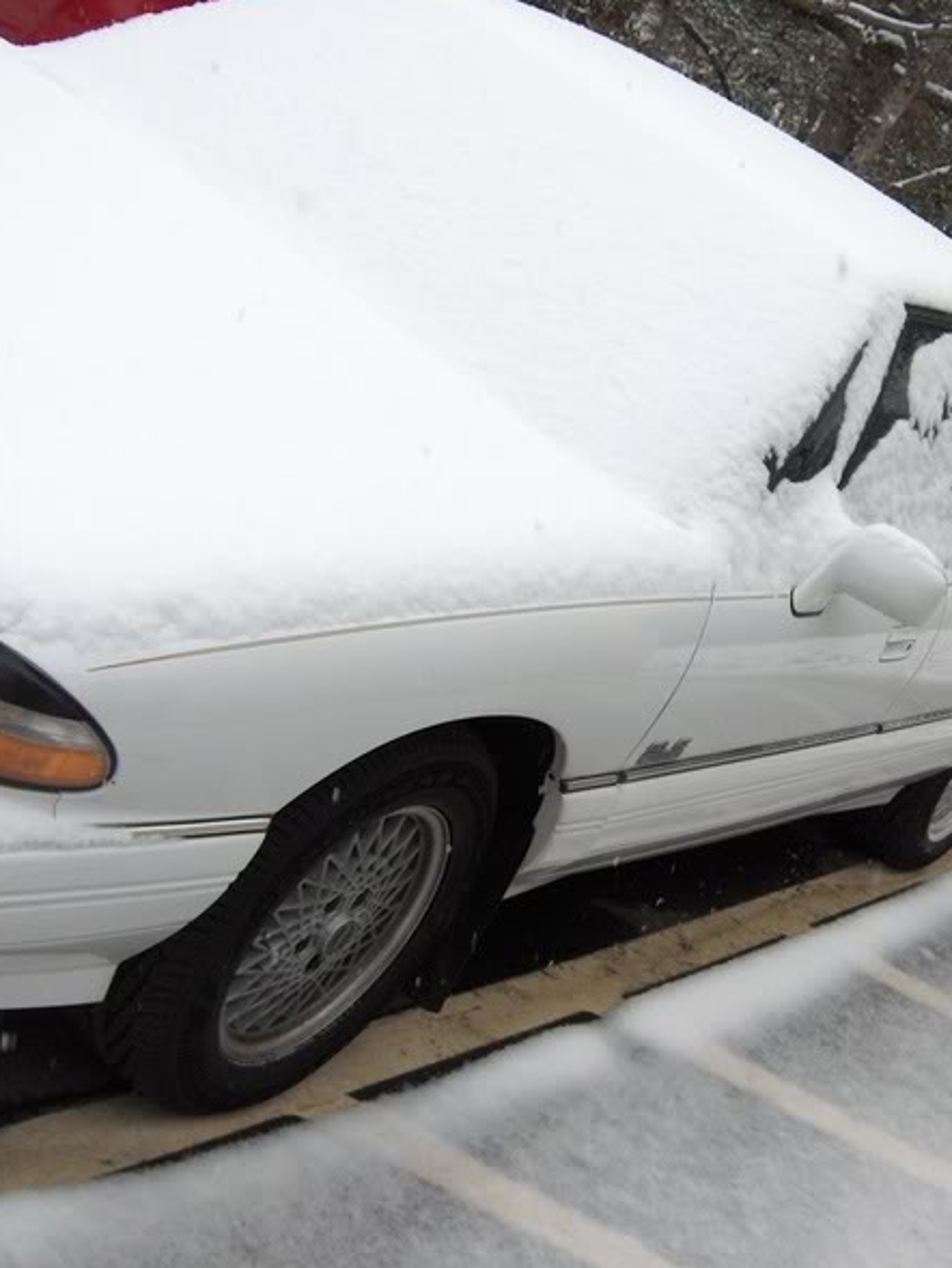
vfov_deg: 36.2
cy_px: 626
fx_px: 1943
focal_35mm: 53
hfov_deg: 27.1
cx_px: 744
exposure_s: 1/234
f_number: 2.8
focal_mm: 8
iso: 100
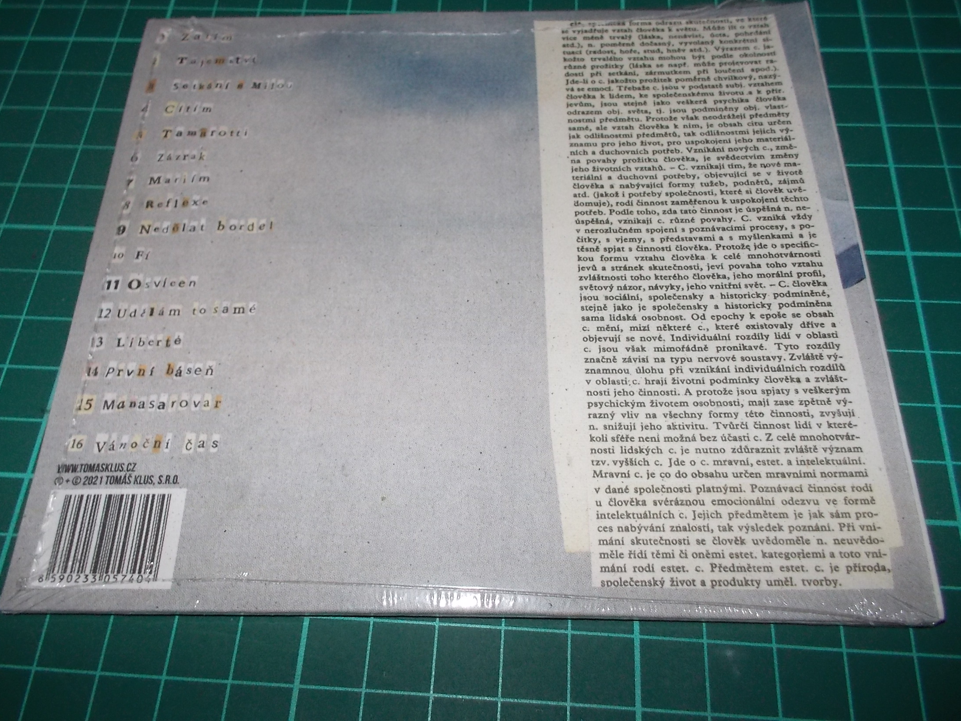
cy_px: 348
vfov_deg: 46.8
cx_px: 466
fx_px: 833
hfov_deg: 60.0
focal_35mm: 30
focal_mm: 4.1
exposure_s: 1/30
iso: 200
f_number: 3.3
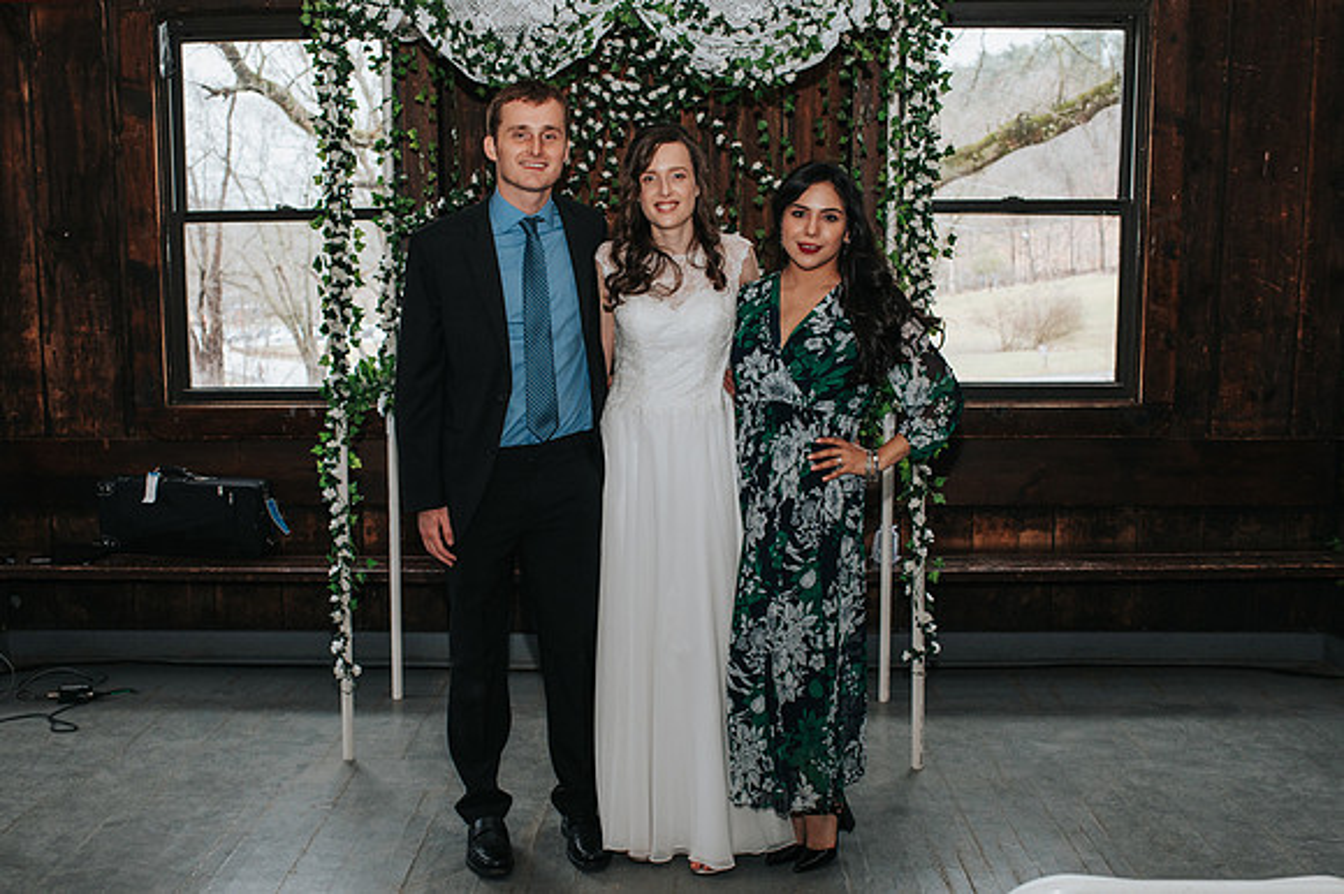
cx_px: 608
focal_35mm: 40
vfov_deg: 33.2
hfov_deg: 48.2
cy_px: 495
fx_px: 1501
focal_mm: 35
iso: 1000
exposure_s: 1/200
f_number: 4.5
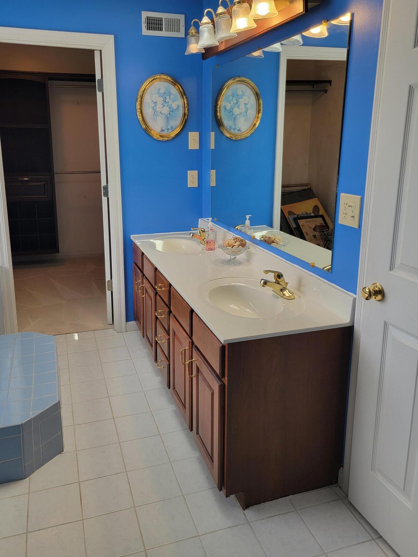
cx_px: 187
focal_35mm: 28
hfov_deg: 49.7
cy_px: 238
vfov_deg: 63.1
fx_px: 451
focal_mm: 6.7
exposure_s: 1/120
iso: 40
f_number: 1.8
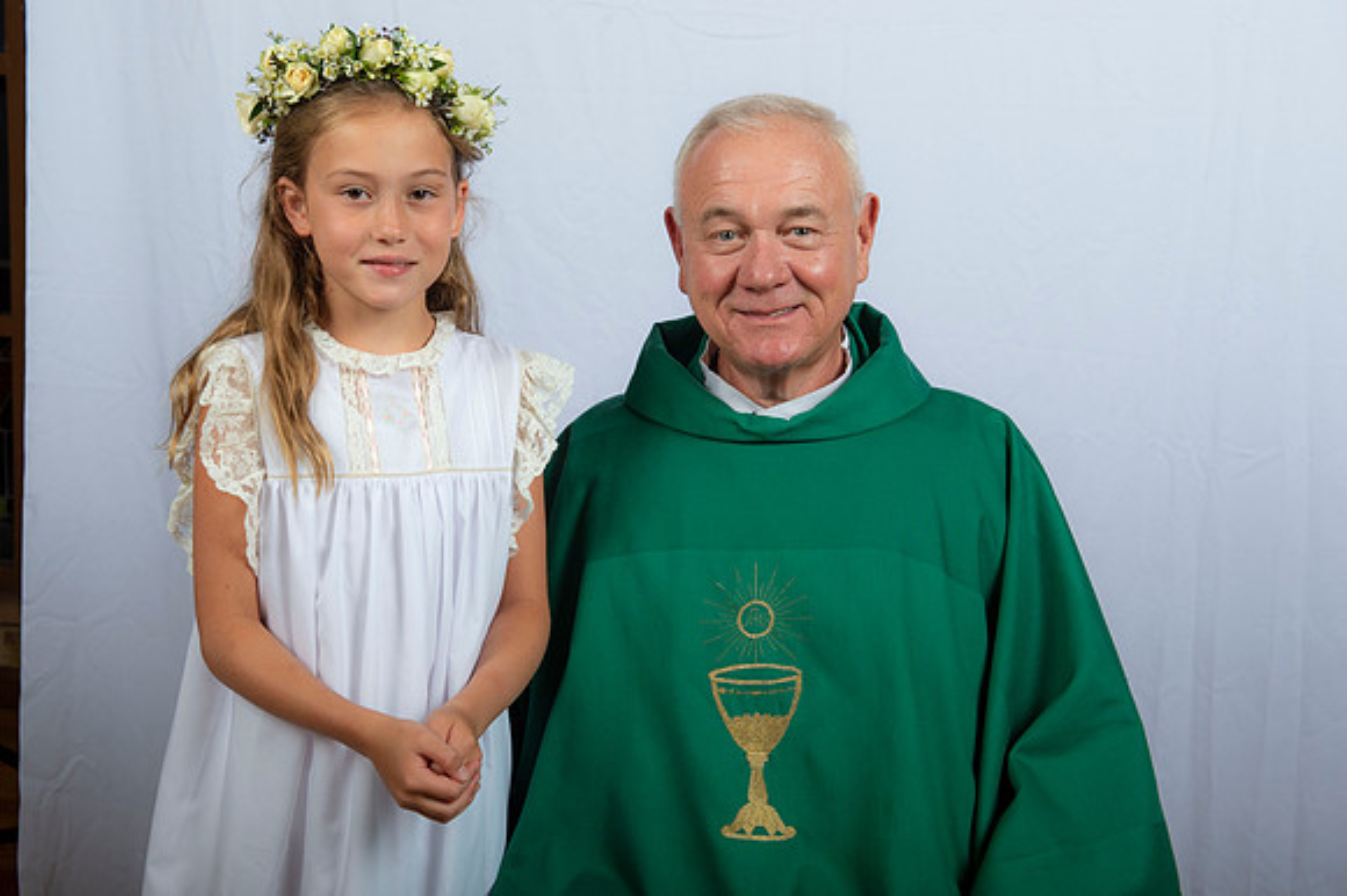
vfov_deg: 26.0
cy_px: 448
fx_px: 1944
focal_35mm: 52
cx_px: 674
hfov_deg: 38.2
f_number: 8
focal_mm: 52
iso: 320
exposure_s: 1/200
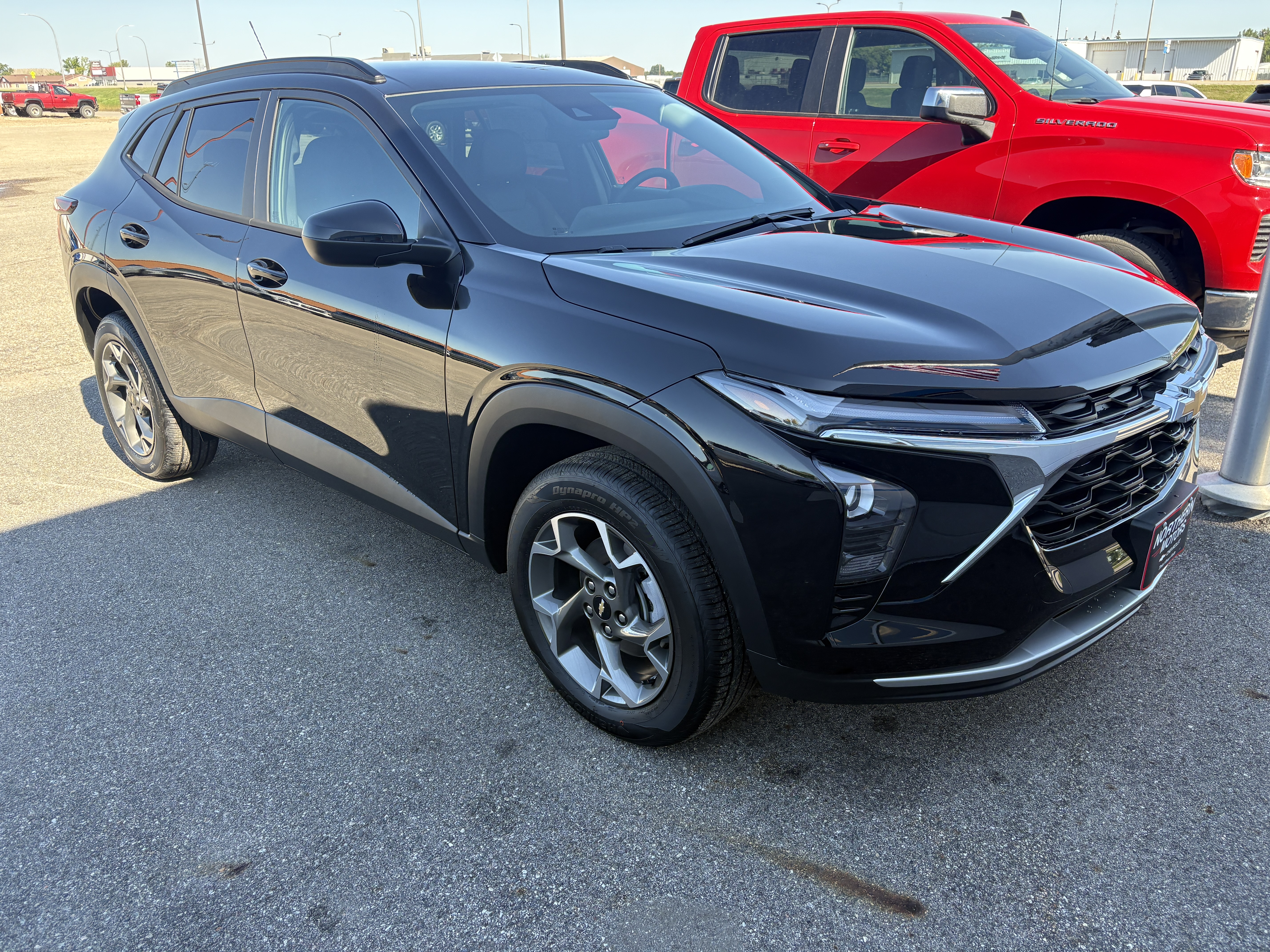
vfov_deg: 53.1
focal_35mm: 26
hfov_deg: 67.3
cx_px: 635
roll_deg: +1.5
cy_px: 476
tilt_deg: -19.2
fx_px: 954
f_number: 1.6
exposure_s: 1/402
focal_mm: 5.96
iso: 50
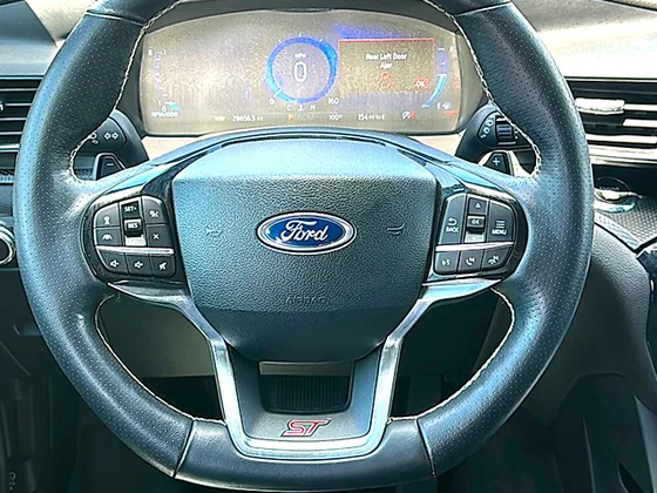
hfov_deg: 38.2
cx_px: 313
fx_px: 949
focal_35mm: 50
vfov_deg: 29.1
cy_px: 217
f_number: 1.78
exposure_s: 1/90
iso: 64
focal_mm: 6.86
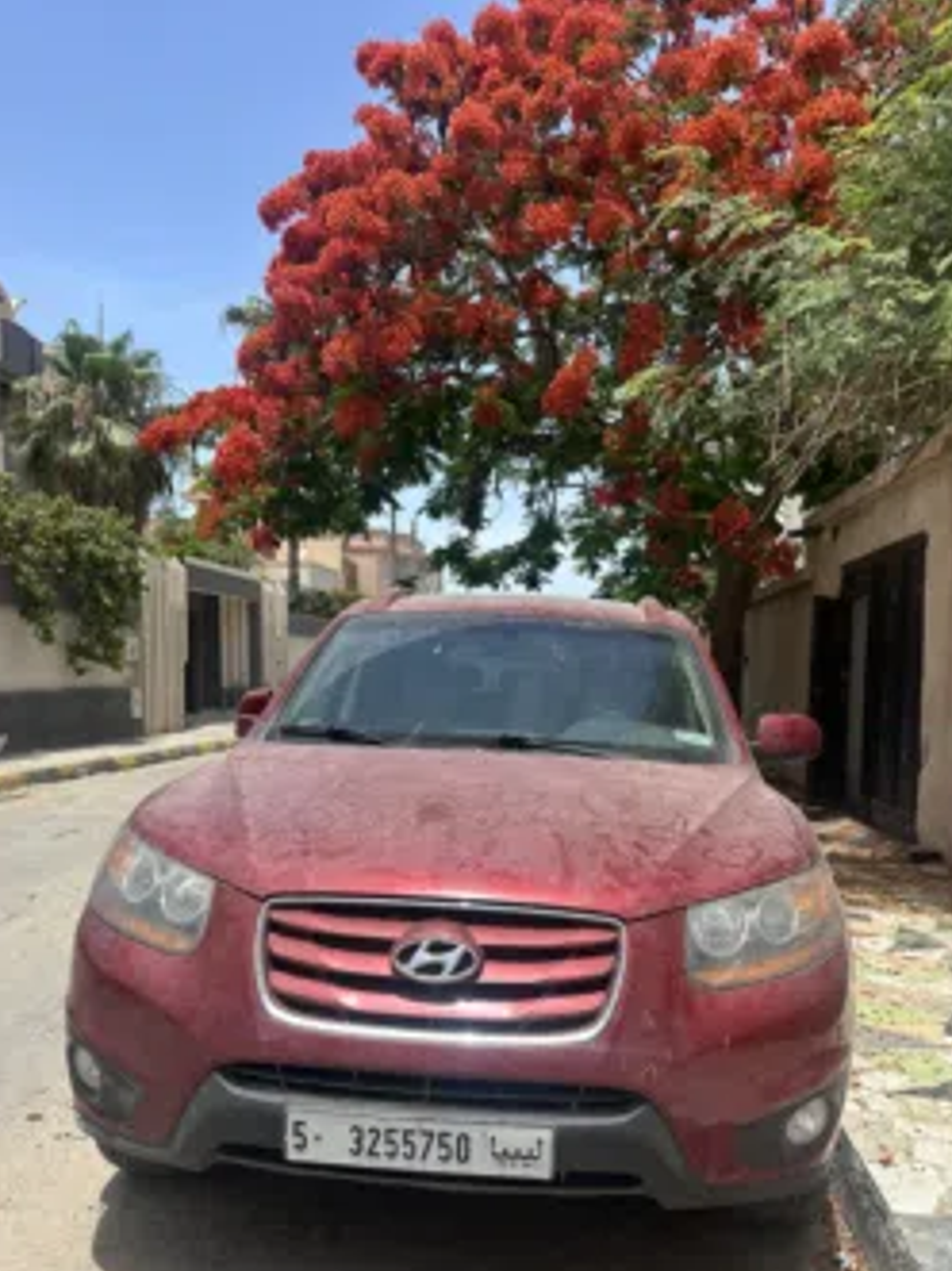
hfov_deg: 48.2
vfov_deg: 61.1
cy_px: 764
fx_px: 1064
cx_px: 495
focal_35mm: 29
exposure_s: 1/2660
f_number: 1.78
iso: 80
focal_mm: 6.86
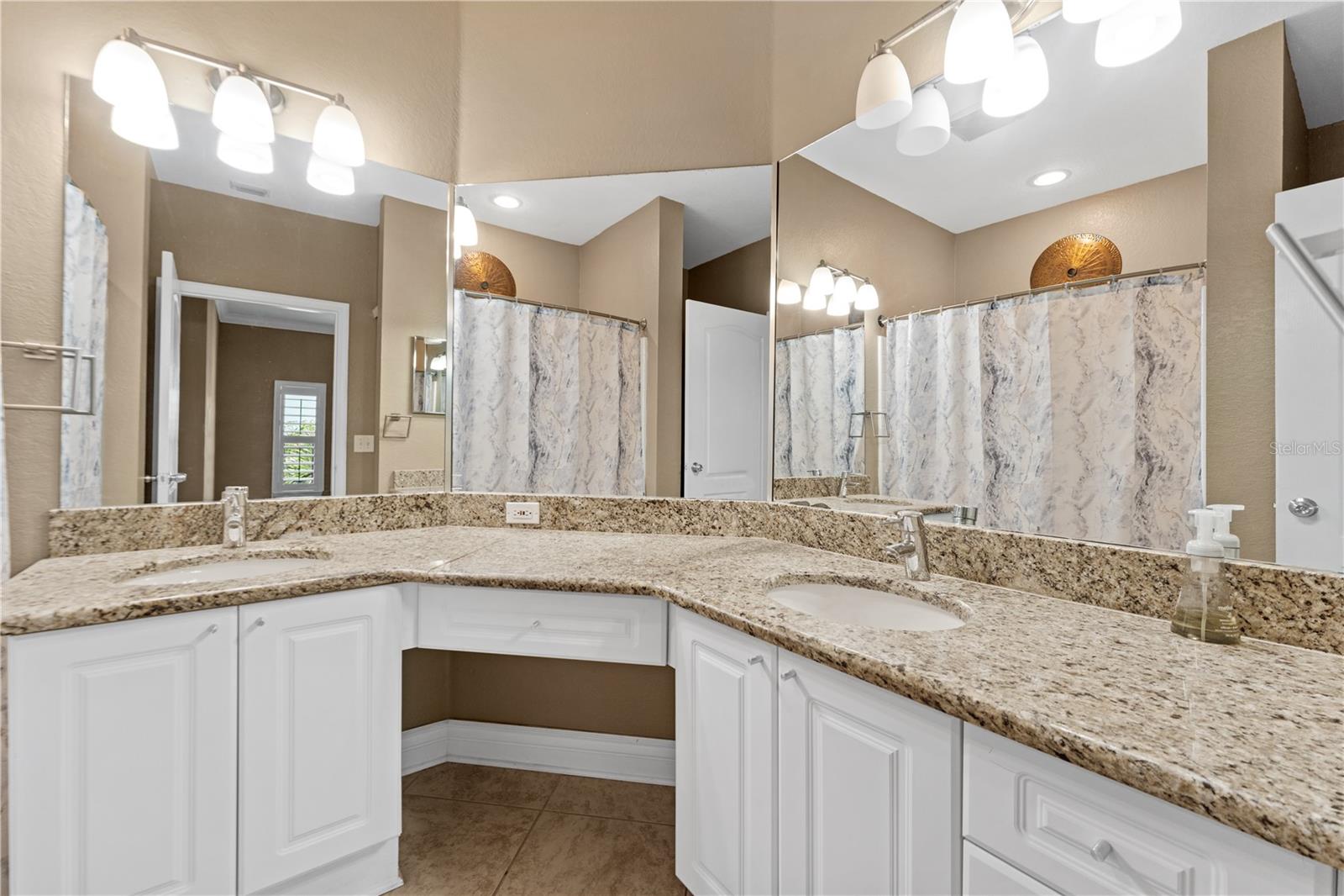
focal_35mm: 14
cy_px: 448
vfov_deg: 81.2
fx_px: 523
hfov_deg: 104.3
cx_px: 672
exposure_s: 1/6
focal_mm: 14
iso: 400
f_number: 8
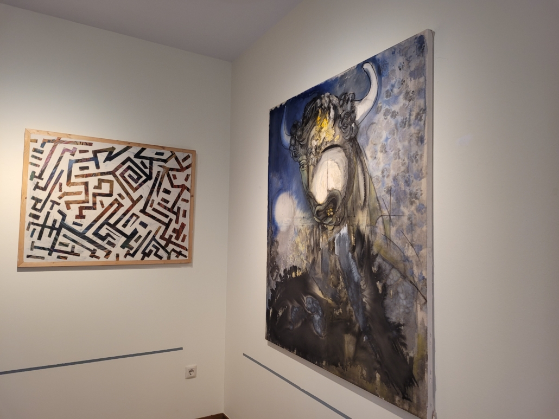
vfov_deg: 53.1
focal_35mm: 26
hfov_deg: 67.3
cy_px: 210
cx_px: 280
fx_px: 420
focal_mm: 5.4
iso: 160
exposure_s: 1/100
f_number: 1.8
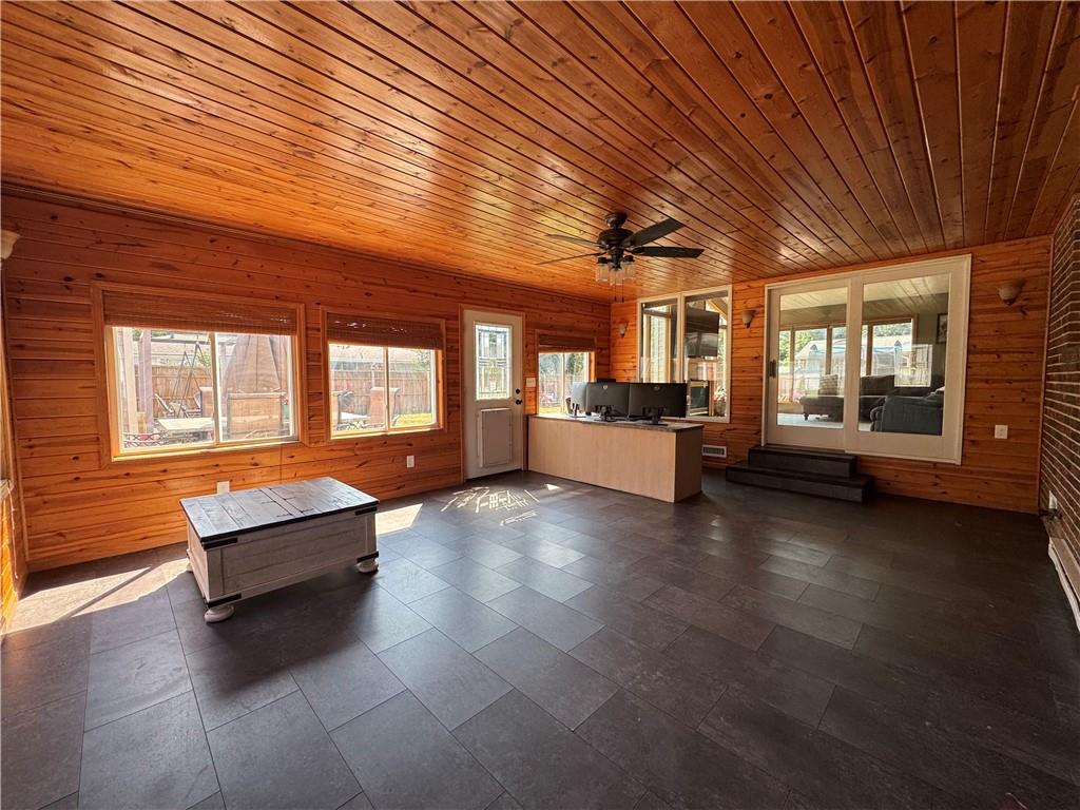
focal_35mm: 14
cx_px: 540
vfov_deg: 85.7
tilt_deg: -4.5
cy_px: 405
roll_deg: +0.2
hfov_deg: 102.1
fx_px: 437
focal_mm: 2.22
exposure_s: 1/99
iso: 50
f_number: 2.2
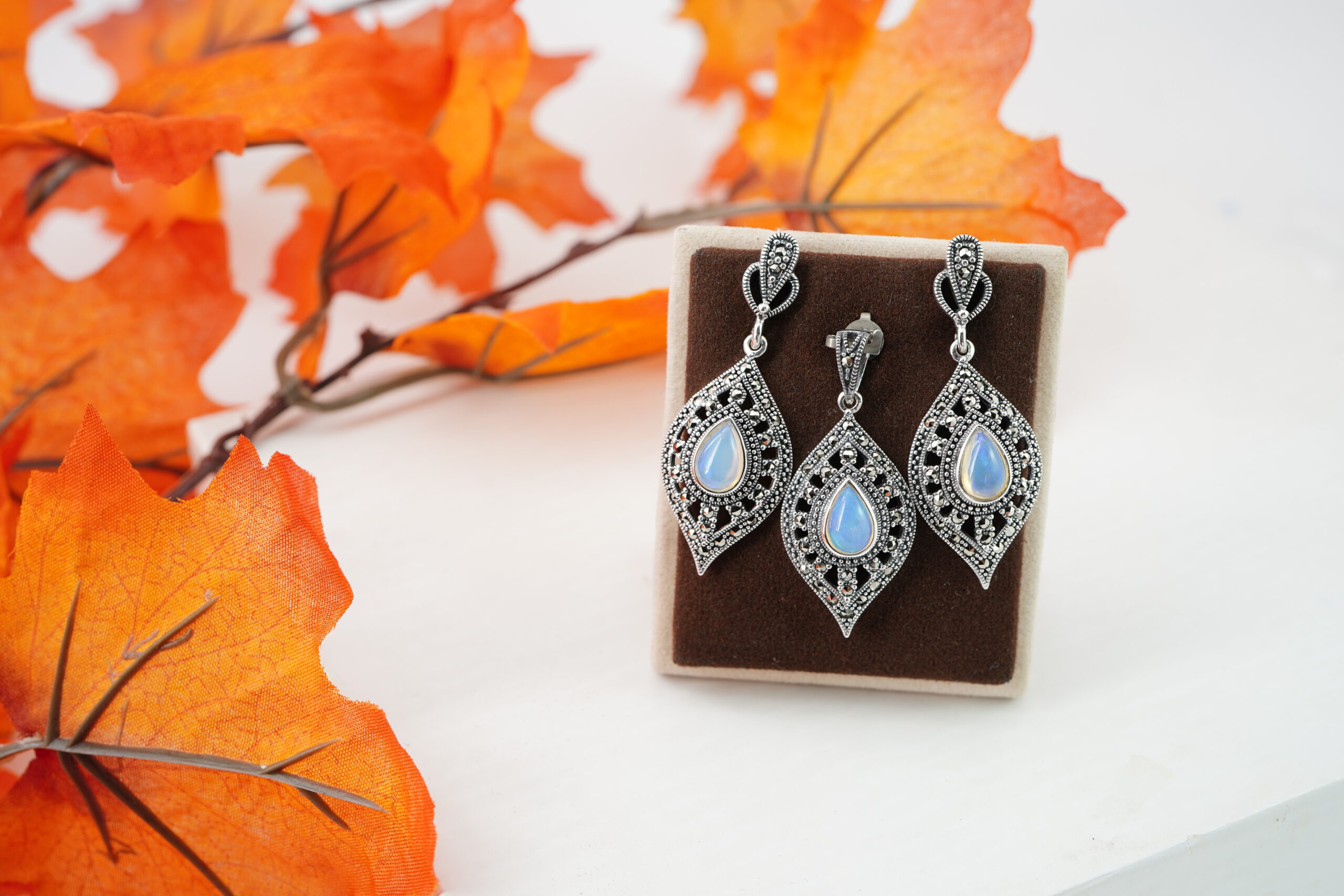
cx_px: 672
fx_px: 1867
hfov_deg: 39.6
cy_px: 448
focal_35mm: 50
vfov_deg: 27.0
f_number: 7.1
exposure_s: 1/50
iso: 200
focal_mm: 50
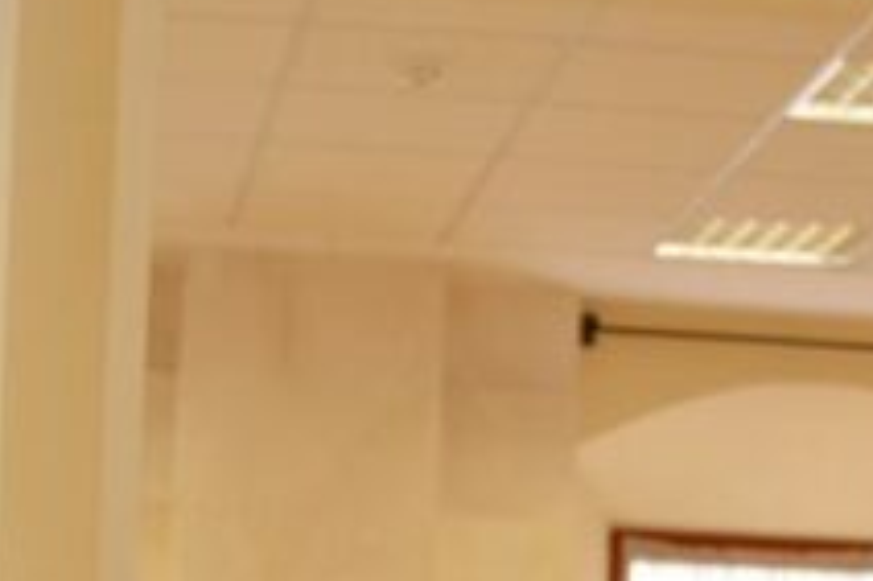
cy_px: 917
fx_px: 3417
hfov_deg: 14.6
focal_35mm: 141
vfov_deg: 9.4
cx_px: 519
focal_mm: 26
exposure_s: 1/80
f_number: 4
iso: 400
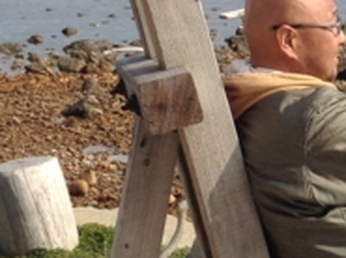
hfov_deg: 13.3
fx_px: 1427
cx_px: 447
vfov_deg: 10.3
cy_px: 107
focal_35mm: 143
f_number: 2.4
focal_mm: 3.3
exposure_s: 1/1524
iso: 32
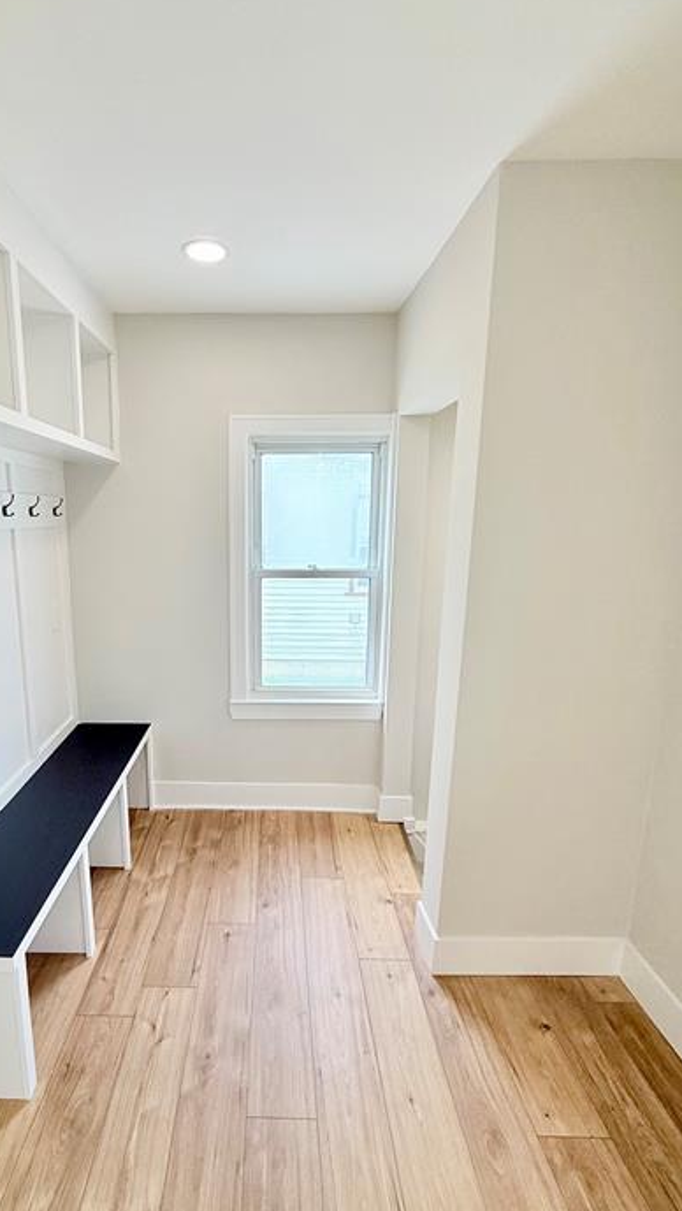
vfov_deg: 95.9
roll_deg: -0.7
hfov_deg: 63.2
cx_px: 260
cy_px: 620
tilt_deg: -9.6
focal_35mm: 17
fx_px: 546
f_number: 2.2
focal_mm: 2.22
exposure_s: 1/226
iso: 64
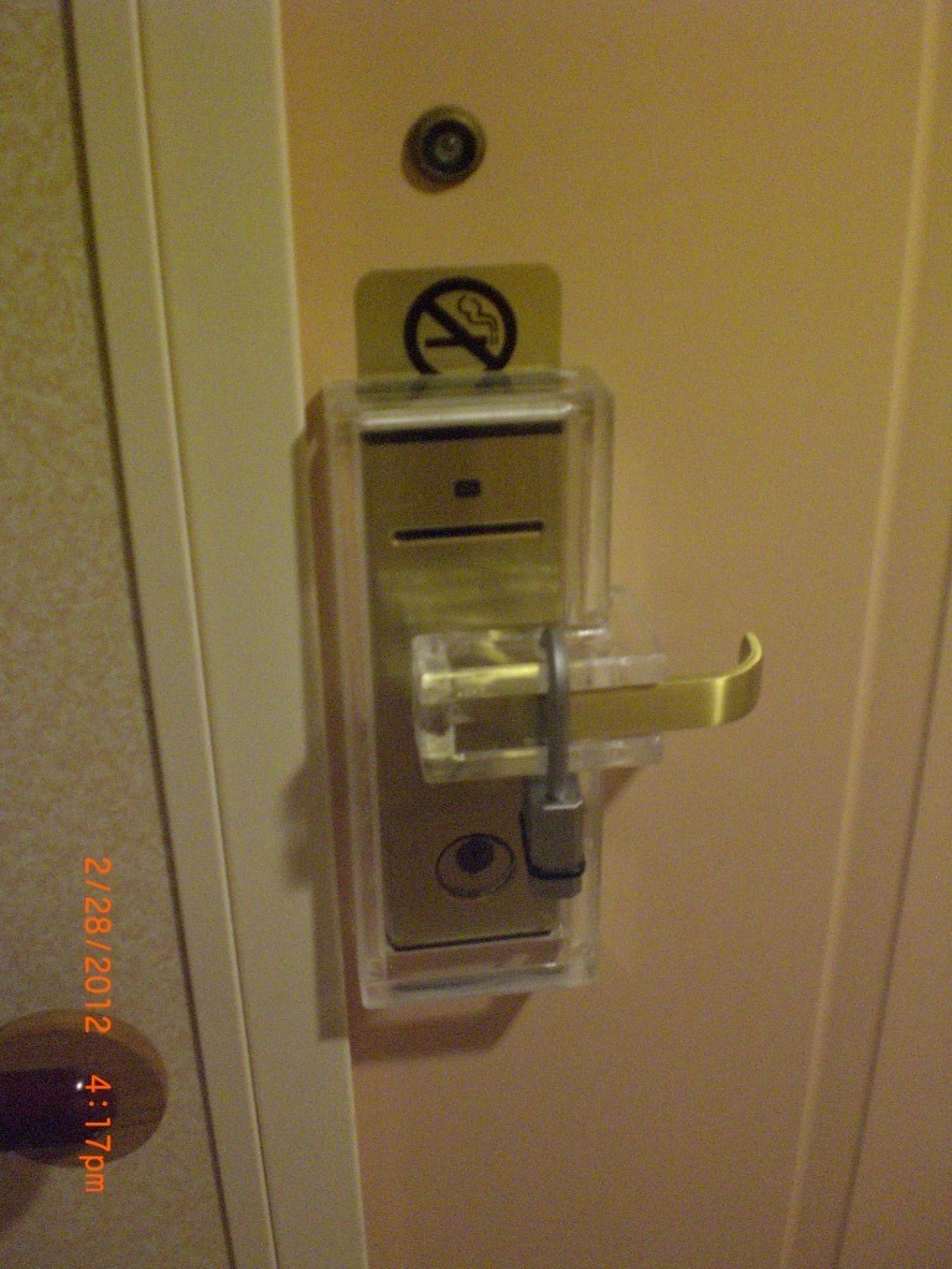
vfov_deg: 49.0
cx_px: 476
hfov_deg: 37.7
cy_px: 634
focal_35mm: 38
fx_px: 1393
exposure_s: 1/30
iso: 800
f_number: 3.1
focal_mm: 6.3
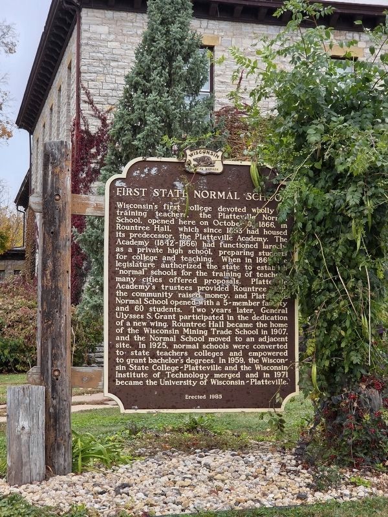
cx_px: 194
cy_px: 258
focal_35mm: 69
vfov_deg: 28.2
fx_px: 1031
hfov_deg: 21.3
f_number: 2.4
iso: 25
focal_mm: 7
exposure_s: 1/216
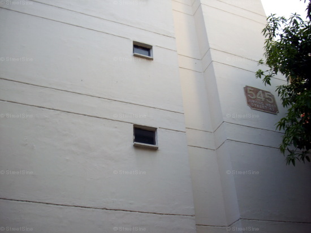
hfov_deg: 50.2
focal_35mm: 37
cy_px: 116
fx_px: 332
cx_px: 156
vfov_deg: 38.6
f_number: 2.8
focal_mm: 6.2
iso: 80
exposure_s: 1/125
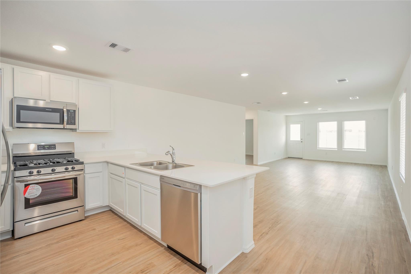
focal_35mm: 16
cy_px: 137
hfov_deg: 96.7
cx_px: 206
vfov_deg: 73.7
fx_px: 183
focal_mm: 16
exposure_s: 1/13
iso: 400
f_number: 5.6
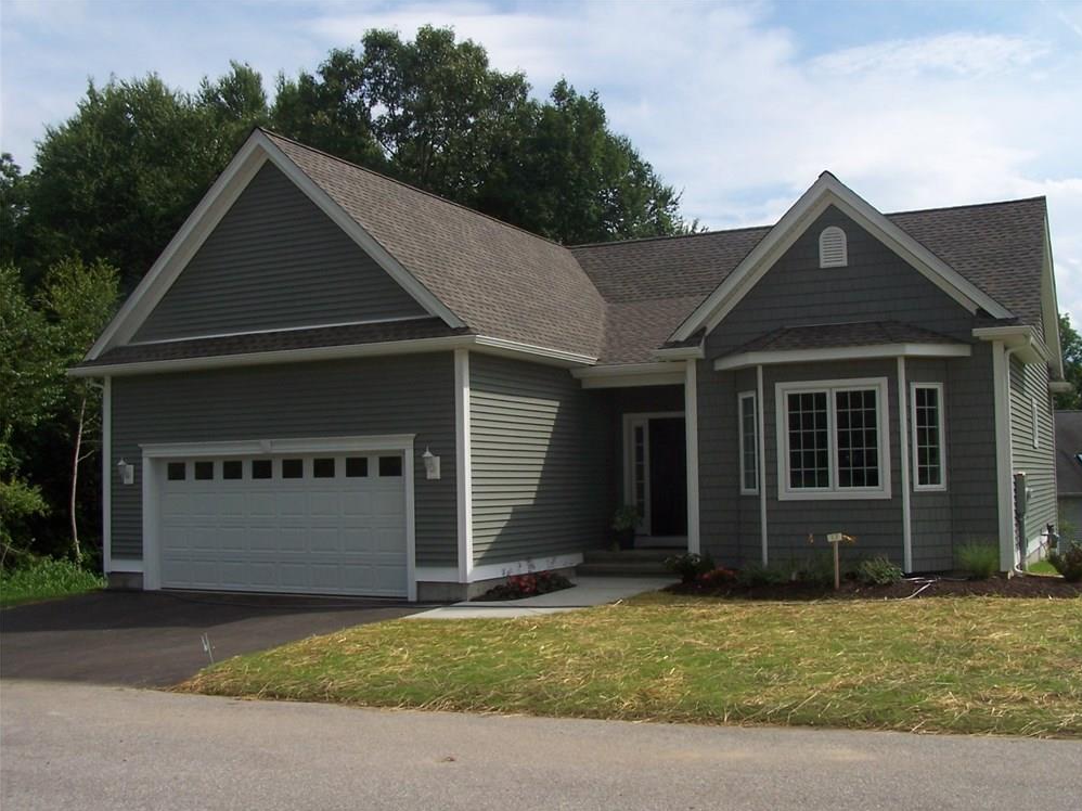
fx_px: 1219
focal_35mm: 39
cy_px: 414
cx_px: 554
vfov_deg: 36.8
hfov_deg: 47.9
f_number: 5.6
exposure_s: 1/500
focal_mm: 6.3
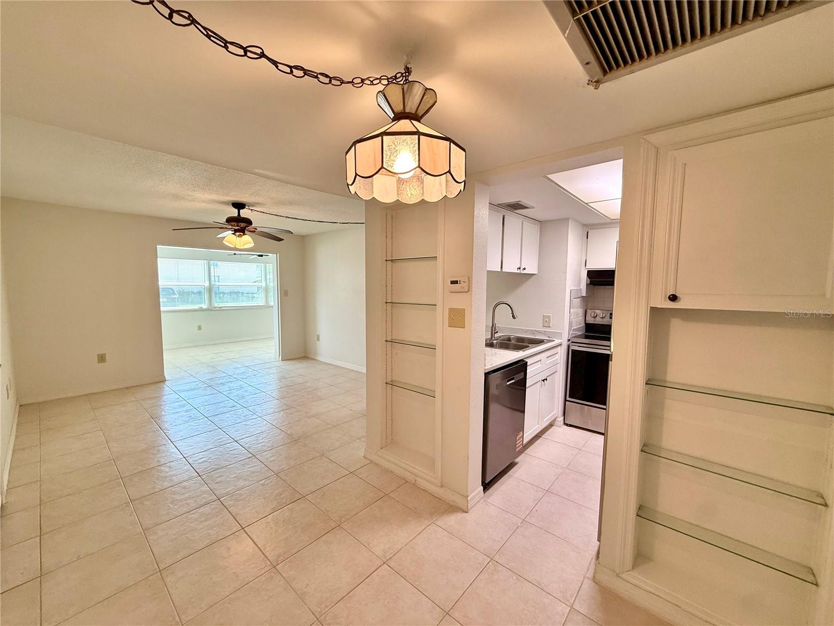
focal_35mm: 14
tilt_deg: -4.0
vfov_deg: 85.7
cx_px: 417
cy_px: 313
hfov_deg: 102.1
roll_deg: -1.1
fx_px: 337
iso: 125
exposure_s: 1/120
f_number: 2.2
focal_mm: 2.22
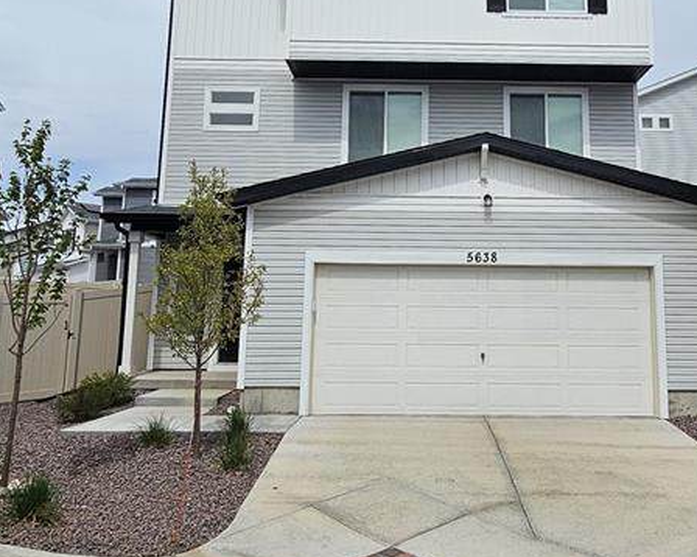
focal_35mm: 29
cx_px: 420
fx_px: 598
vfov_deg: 49.4
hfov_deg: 59.9
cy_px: 203
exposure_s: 1/4834
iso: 50
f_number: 2.2
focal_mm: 2.2
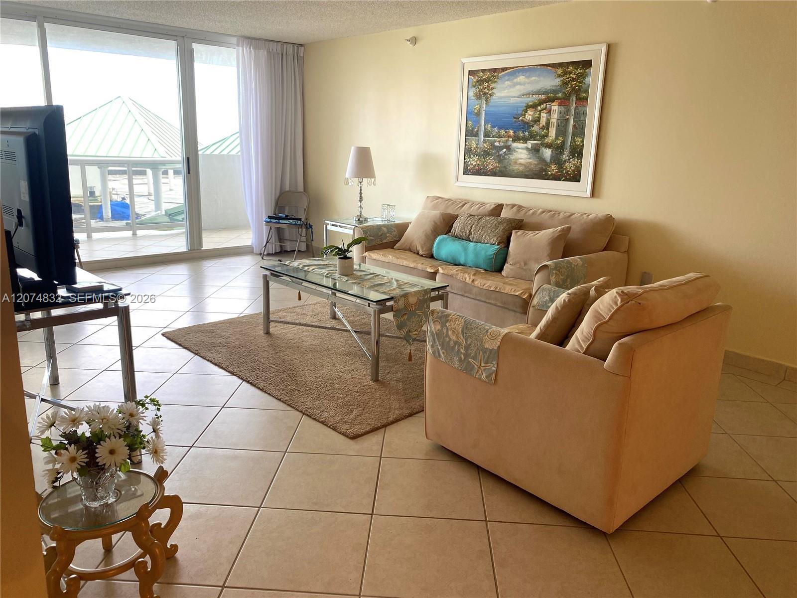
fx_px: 599
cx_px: 398
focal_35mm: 26
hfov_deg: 67.3
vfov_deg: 53.1
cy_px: 299
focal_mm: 4.25
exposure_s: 1/60
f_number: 1.8
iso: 64
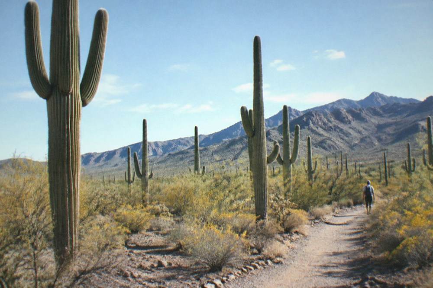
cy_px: 144
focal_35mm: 49
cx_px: 216
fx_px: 589
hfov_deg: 40.4
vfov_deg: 27.5
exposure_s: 1/250
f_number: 9
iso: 160
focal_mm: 49
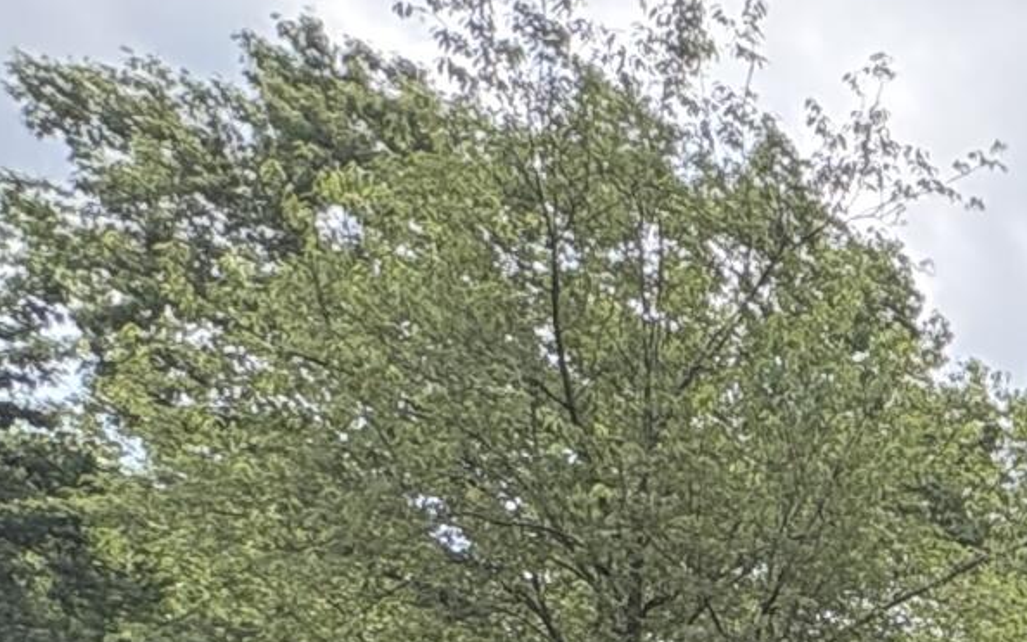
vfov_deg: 14.7
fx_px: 2099
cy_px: 1227
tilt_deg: -1.3
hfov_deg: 17.4
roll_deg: +0.2
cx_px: 2172
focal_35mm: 75
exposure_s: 1/636
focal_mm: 2.22
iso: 64
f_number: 2.2
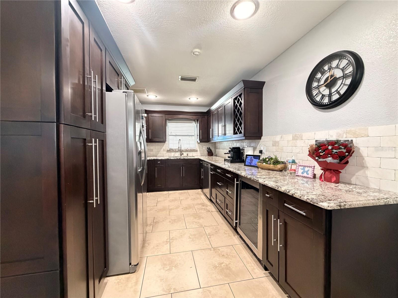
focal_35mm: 14
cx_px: 199
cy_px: 149
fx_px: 161
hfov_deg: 102.1
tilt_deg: -1.4
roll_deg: +1.1
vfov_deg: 85.7
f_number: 2.2
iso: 800
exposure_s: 1/60
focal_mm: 2.22
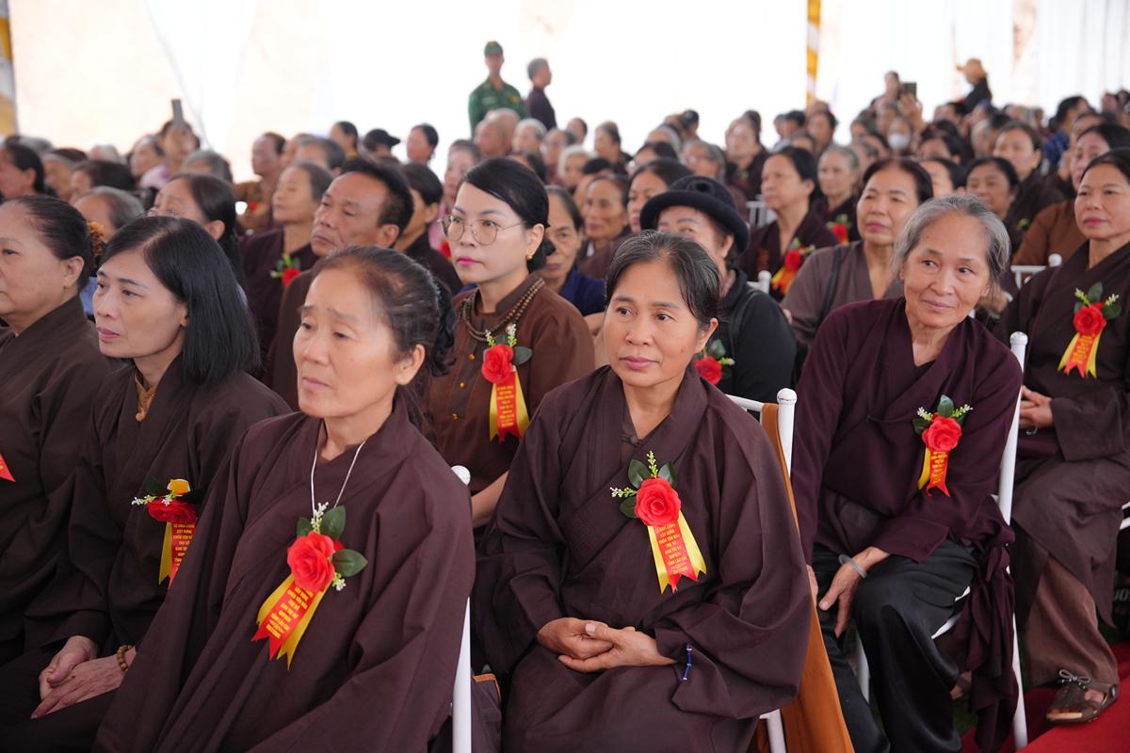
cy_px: 376
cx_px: 565
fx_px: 1412
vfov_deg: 29.9
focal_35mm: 45
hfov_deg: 43.6
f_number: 2.8
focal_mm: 45
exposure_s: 1/160
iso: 1250
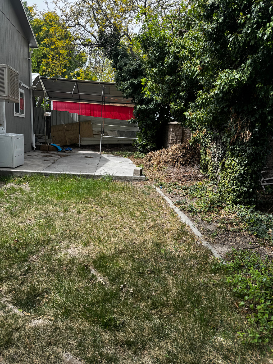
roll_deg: -2.8
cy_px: 182
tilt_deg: -11.2
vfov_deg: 71.6
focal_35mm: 24
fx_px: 252
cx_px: 136
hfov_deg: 56.8
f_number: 1.78
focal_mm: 6.76
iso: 80
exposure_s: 1/1395
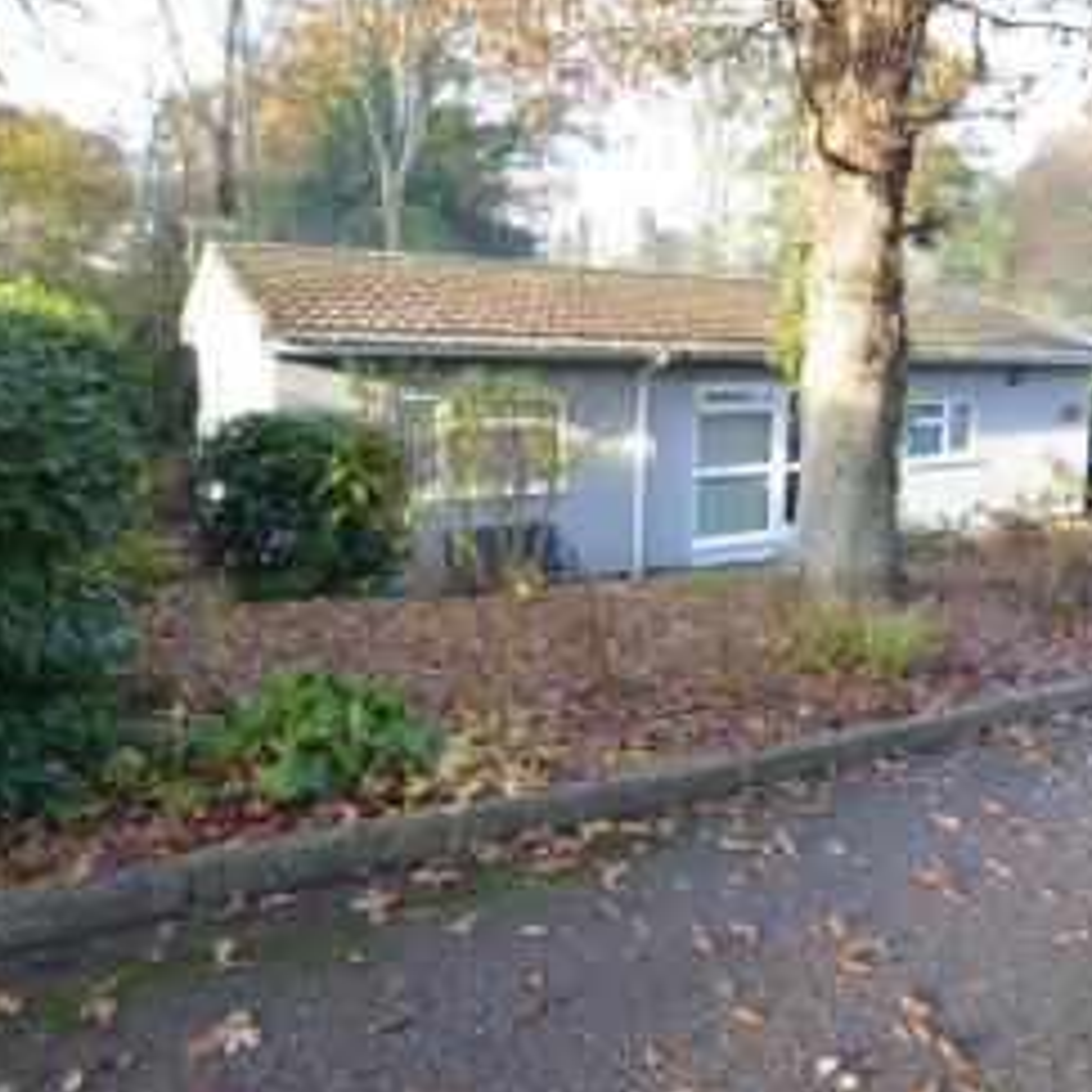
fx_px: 892
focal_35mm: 25
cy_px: 452
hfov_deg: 62.1
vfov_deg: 62.5
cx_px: 683
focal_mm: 10
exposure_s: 1/125
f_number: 5.6
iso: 400
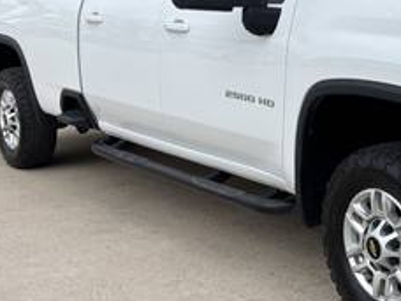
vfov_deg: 20.0
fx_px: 846
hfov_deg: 25.5
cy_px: 83
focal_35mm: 73
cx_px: 387
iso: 50
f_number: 1.6
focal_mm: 5.96
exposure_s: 1/1751
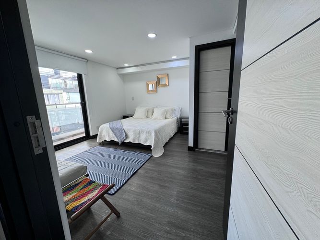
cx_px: 160
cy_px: 120
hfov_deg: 102.1
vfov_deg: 85.7
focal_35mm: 14
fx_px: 129
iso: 100
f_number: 2.2
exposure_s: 1/120
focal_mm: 2.22
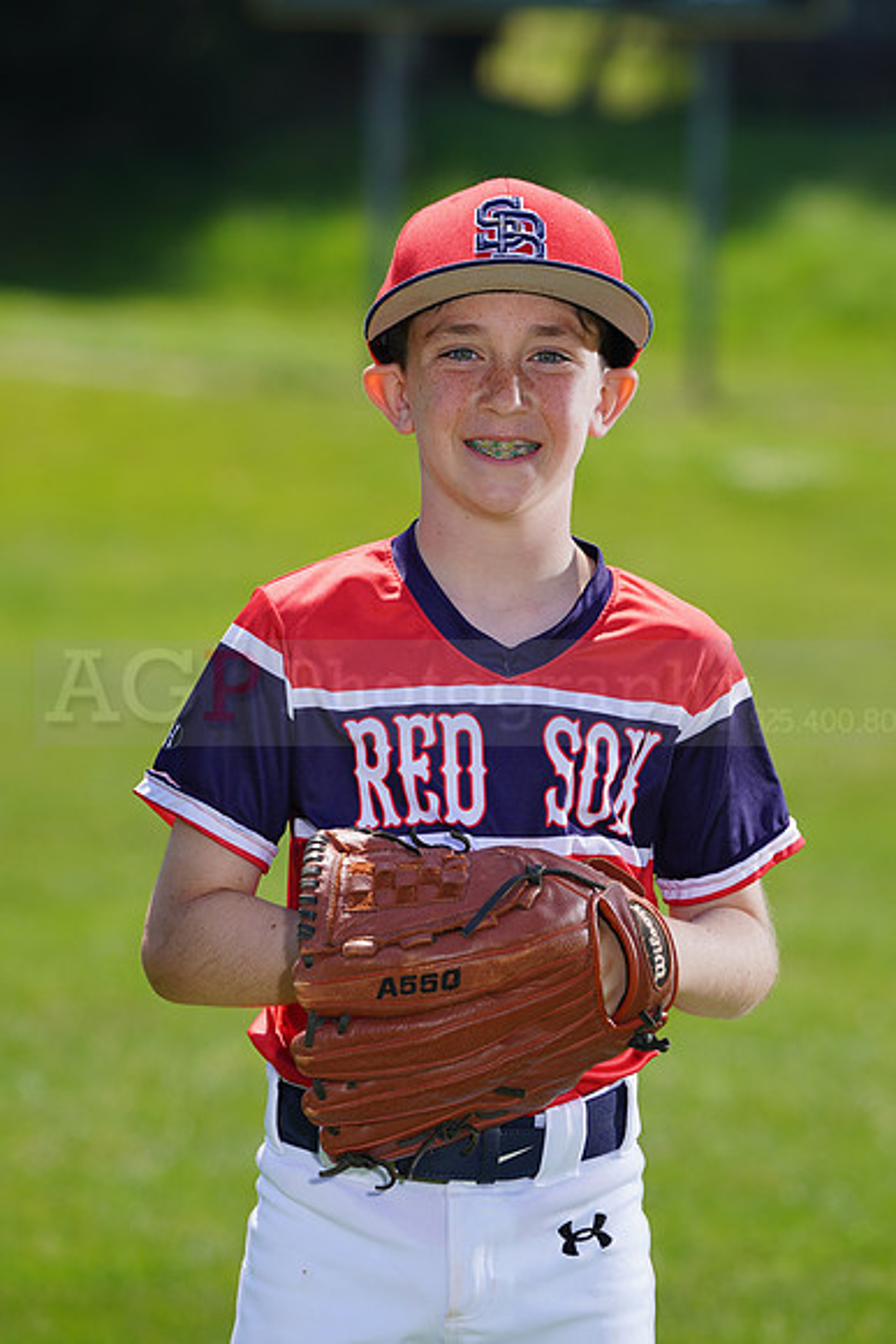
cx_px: 448
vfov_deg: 8.8
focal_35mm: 235
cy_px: 672
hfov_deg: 5.9
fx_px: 8767
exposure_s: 1/250
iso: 100
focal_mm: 235
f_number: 7.1
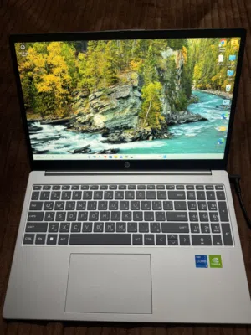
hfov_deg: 56.8
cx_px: 126
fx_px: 232
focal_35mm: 24
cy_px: 168
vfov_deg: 71.6
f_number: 1.78
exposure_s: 1/50
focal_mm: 6.76
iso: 160
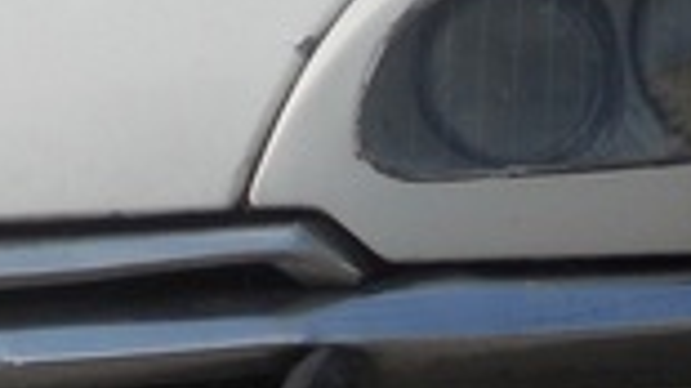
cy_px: 85
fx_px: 8900
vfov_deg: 2.5
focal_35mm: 486
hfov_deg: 4.4
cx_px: 27
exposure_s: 1/200
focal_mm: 19.6
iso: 80
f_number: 5.9
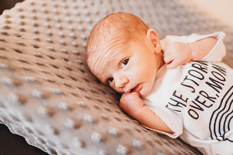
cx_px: 116
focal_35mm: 24
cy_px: 78
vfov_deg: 53.2
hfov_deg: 73.7
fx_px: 155
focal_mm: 24
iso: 800
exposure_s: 1/160
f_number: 2.2
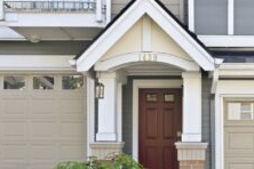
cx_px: 189
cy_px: 103
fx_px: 444
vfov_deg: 21.5
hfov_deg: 31.4
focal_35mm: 63
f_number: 9
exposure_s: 1/25
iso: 400
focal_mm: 35
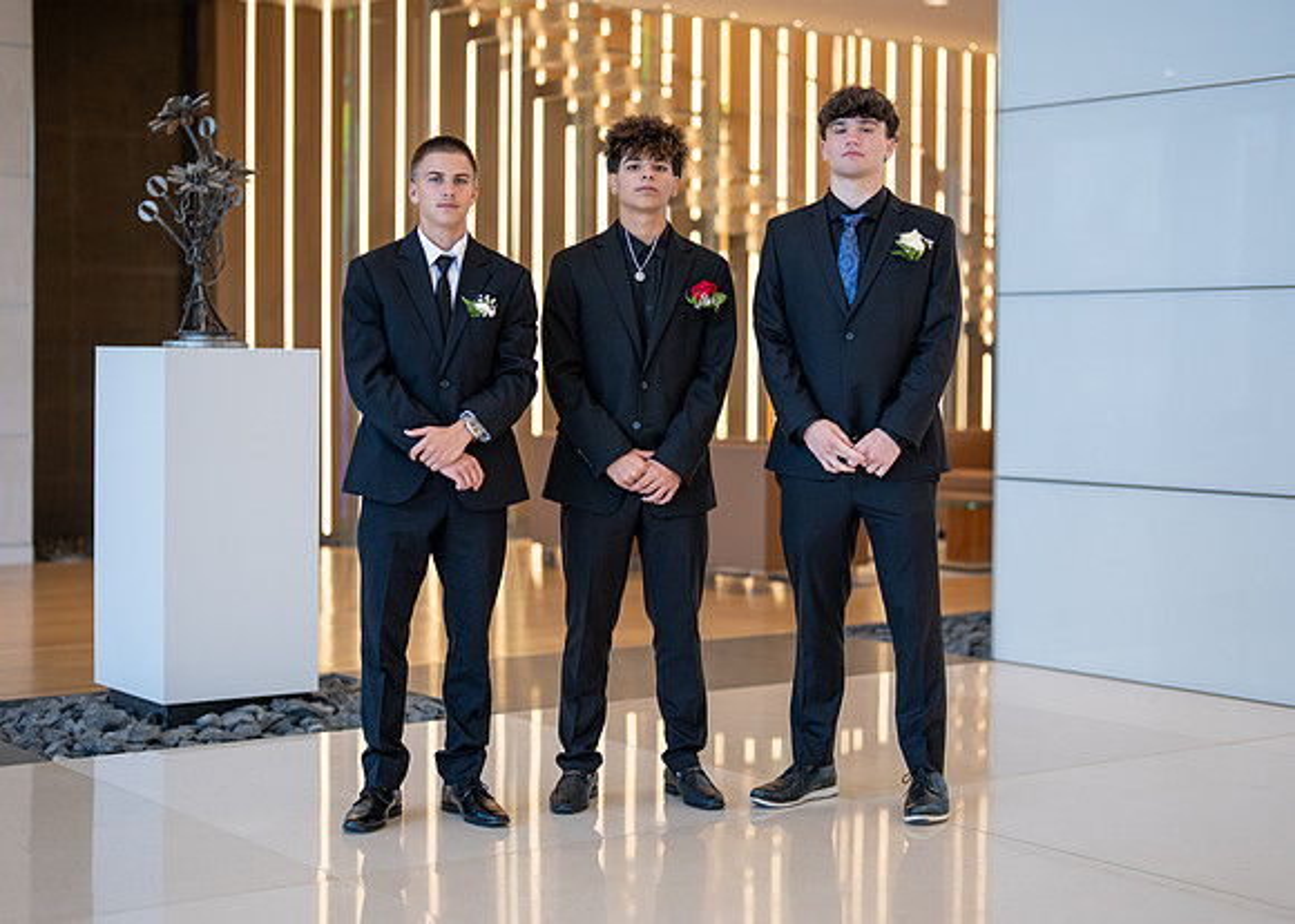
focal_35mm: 61
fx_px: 2251
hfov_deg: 32.1
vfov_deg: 23.2
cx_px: 656
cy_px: 424
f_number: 1.2
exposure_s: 1/800
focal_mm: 50
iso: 320
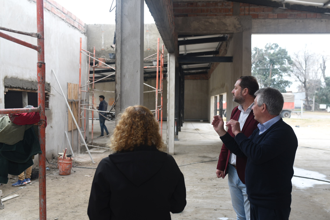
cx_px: 165
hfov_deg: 54.4
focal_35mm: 35
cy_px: 110
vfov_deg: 37.9
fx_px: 321
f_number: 4
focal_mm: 35
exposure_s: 1/200
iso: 400
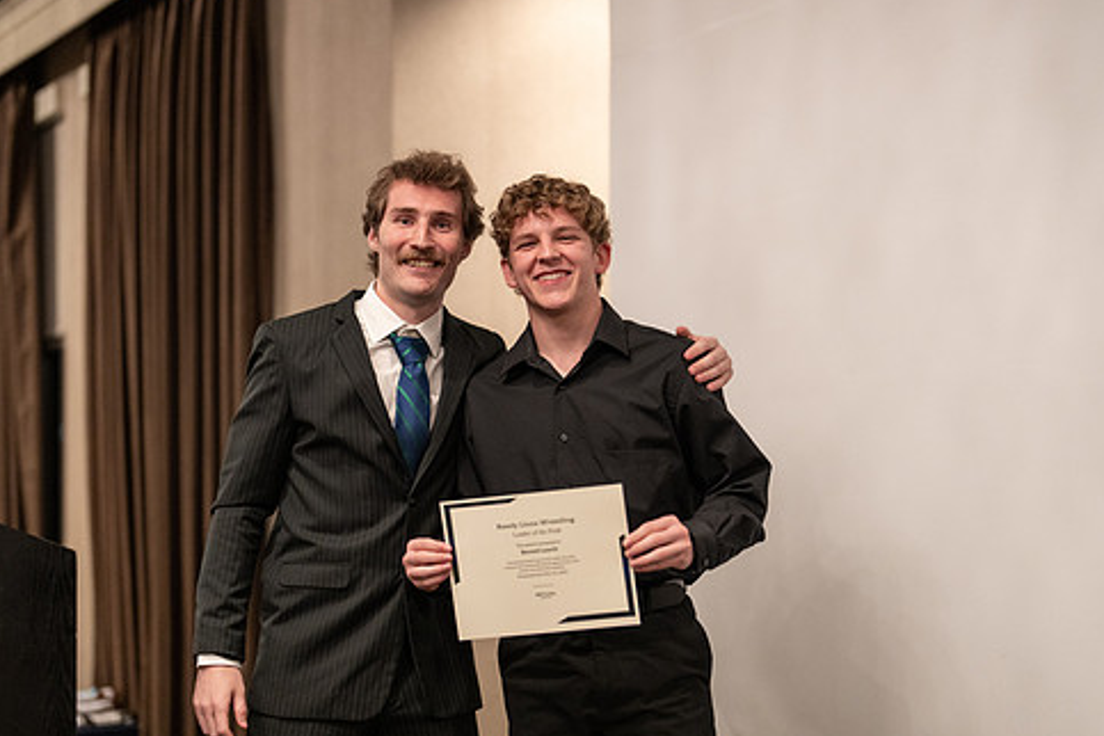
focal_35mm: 60
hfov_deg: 33.3
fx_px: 1840
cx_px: 462
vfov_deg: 22.6
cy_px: 390
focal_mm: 50
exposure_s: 1/320
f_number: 1.2
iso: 1600
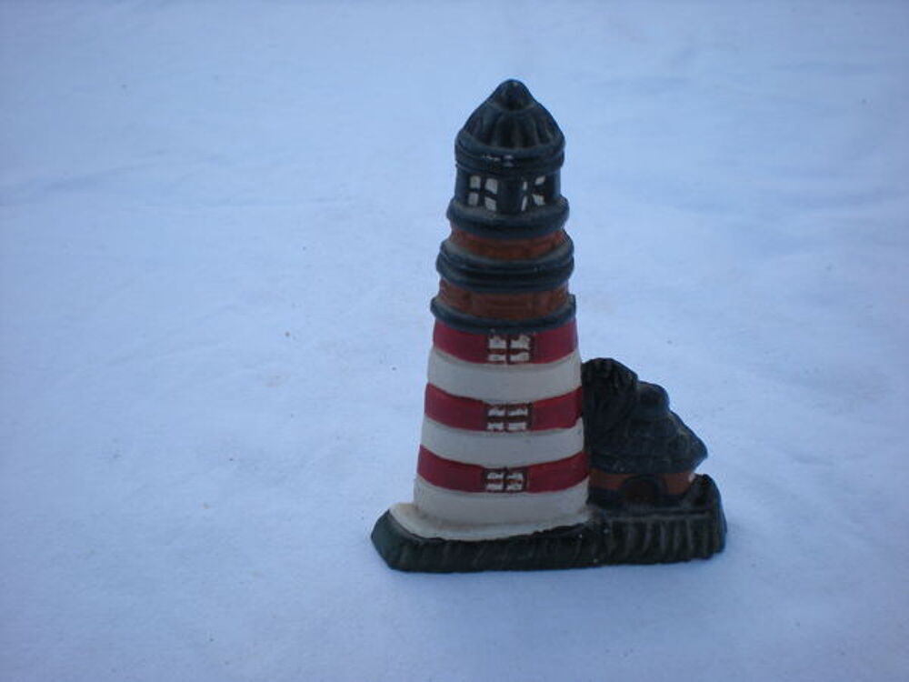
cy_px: 341
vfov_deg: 37.7
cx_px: 454
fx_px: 998
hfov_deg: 49.0
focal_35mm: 38
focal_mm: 6.3
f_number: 4.6
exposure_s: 1/203
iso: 64
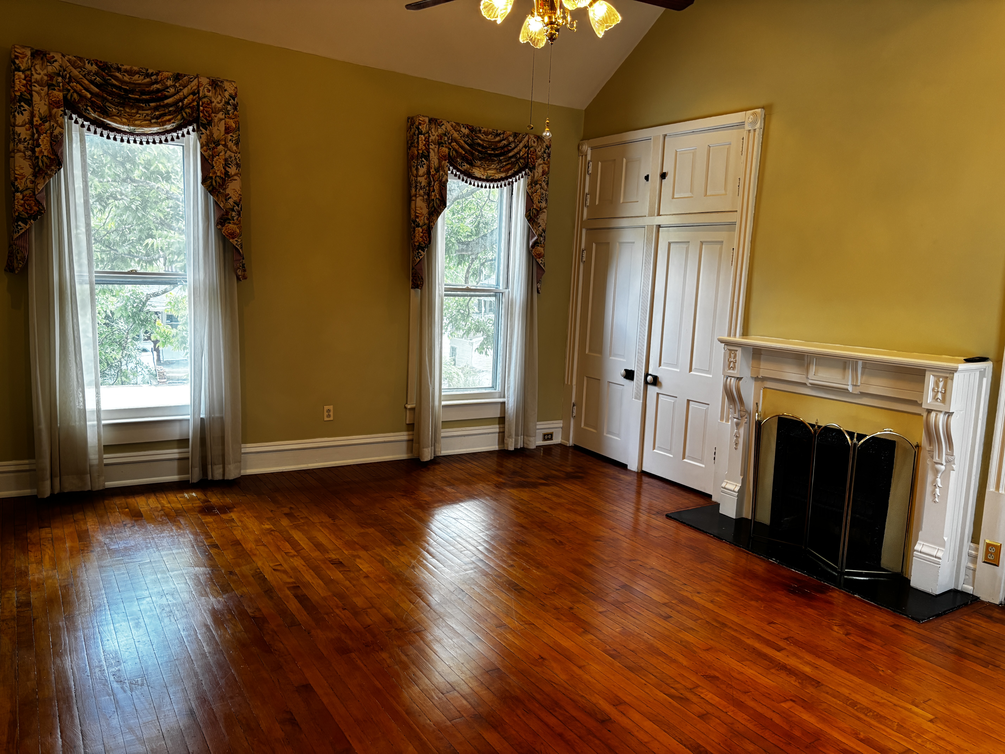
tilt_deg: -7.9
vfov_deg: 53.1
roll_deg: -2.6
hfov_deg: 67.3
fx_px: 755
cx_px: 502
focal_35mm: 26
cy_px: 377
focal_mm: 5.96
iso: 250
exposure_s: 1/60
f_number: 1.6
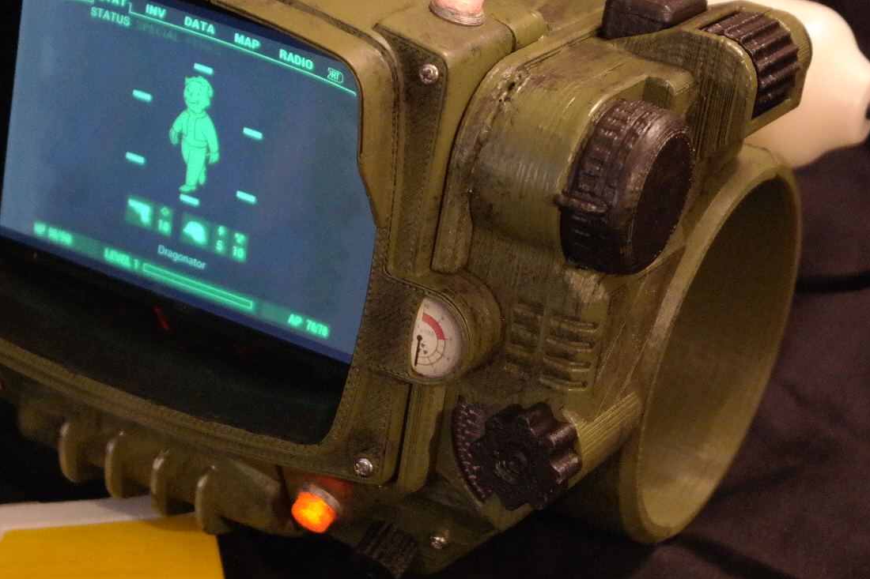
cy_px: 214
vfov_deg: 11.3
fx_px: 2924
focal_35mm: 121
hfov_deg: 16.9
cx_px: 404
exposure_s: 1/13
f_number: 5.6
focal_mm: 50
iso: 3200
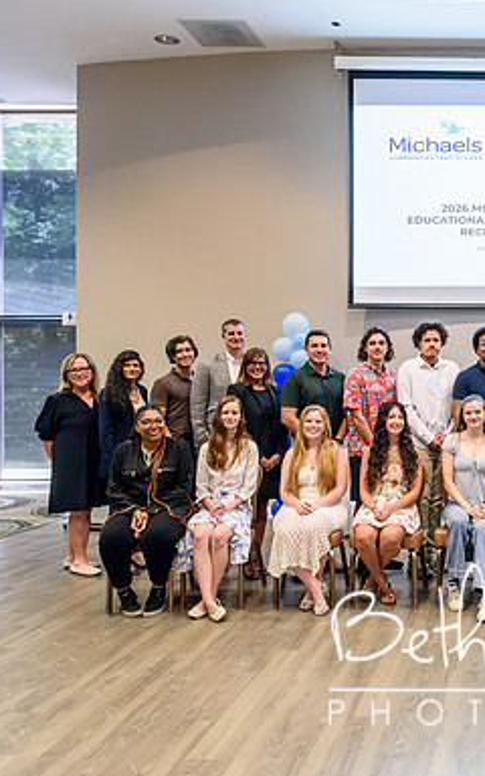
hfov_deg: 30.8
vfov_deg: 52.7
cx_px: 529
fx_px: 782
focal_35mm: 37
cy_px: 389
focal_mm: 24
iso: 3200
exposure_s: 1/160
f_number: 5
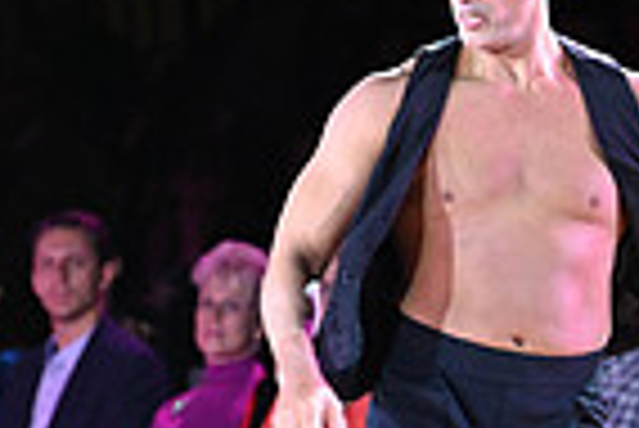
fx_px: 11602
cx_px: -198
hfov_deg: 3.1
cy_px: 624
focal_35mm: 653
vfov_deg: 2.1
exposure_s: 1/320
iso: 3200
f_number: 4.8
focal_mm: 160
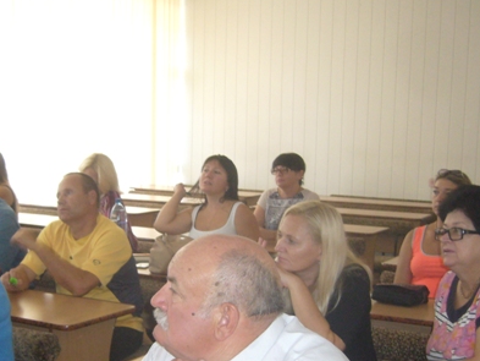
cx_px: 186
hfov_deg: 33.6
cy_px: 256
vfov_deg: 25.5
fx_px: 791
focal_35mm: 57
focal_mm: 5.8
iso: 200
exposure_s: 1/30
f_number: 2.8
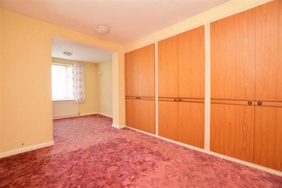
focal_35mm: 15
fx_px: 117
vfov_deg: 77.3
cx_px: 141
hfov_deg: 100.4
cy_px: 94
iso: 200
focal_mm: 10
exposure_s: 1/40
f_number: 5
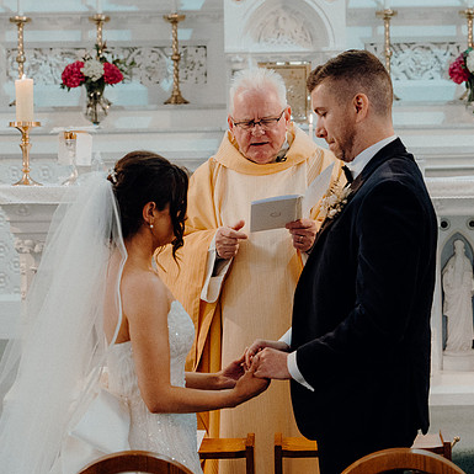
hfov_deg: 17.4
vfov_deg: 17.4
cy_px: 237
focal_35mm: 100
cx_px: 278
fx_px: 1549
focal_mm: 52
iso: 3200
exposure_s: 1/160
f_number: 3.5
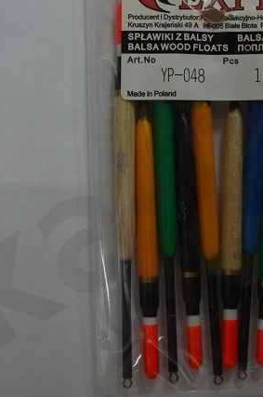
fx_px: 990
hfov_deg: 15.0
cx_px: 215
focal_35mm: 90
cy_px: 179
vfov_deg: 22.7
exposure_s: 1/60
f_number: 5
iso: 500
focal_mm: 34
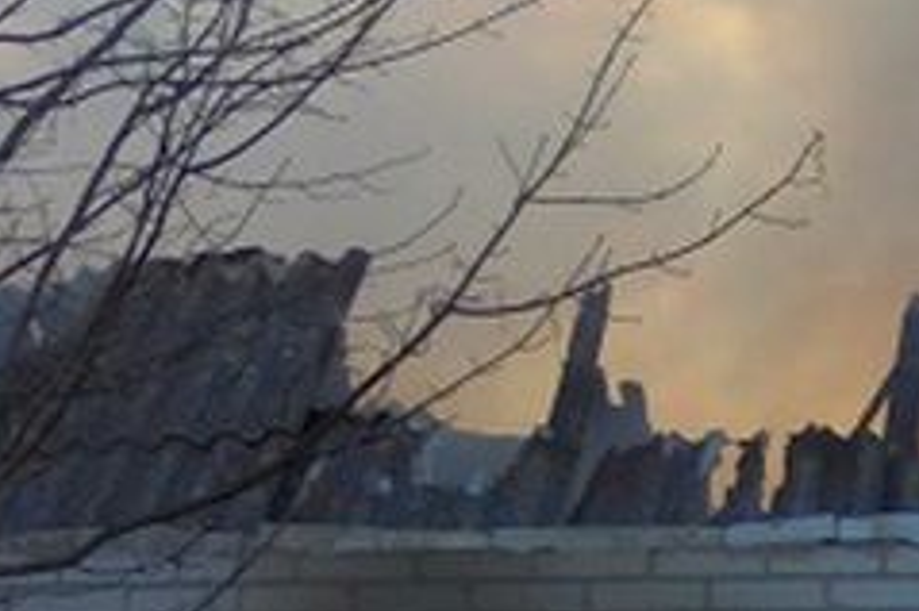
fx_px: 2959
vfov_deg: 11.5
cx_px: 1257
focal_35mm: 116
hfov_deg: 16.5
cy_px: 819
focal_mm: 4.6
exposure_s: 1/250
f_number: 3.5
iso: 100
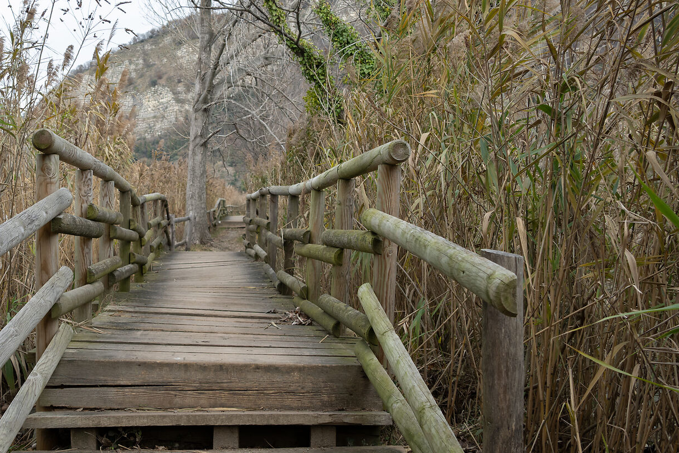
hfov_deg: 41.2
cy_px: 228
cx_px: 205
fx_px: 886
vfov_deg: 28.6
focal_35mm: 47
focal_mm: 24
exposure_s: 1/160
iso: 250
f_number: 5.6
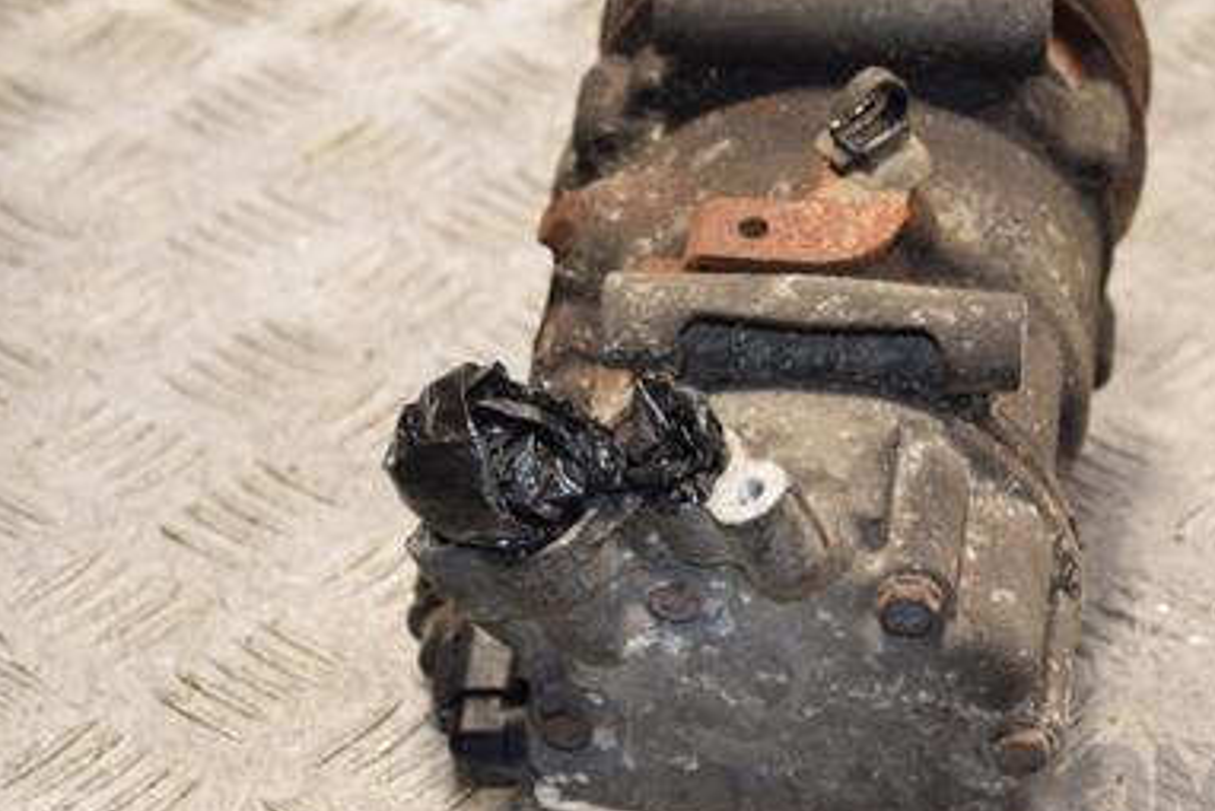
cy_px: 369
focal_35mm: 146
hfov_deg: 14.0
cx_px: 763
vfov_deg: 9.4
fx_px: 4929
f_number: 5.3
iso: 800
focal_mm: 62
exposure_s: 1/125
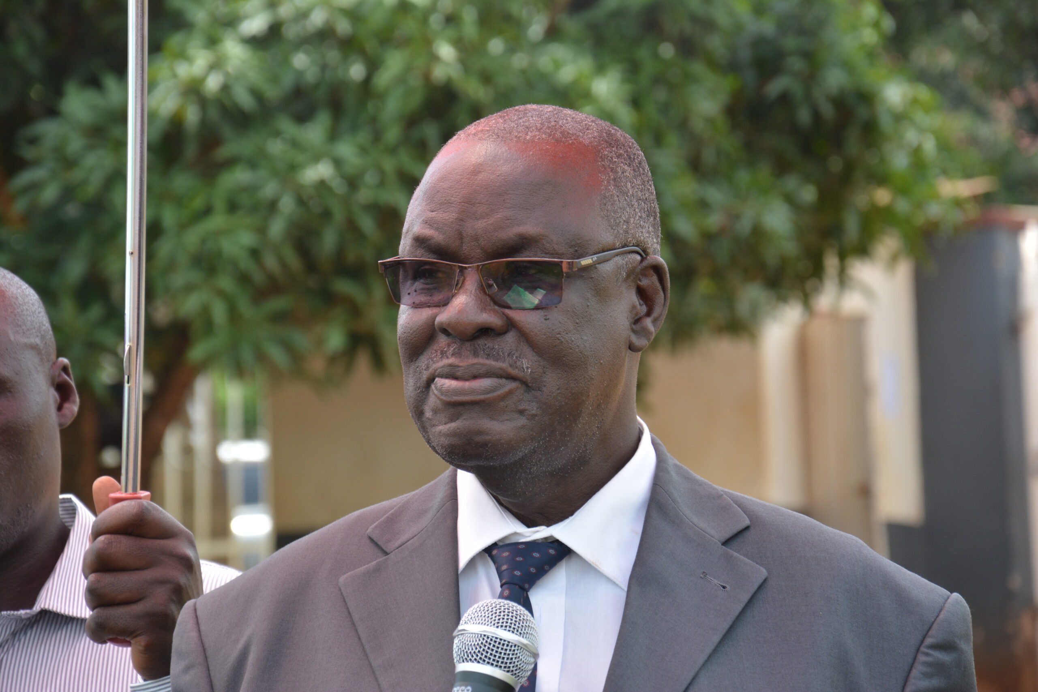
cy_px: 346
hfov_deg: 13.0
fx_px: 4541
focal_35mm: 158
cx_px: 519
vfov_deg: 8.7
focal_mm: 105
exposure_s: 1/250
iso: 200
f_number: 8
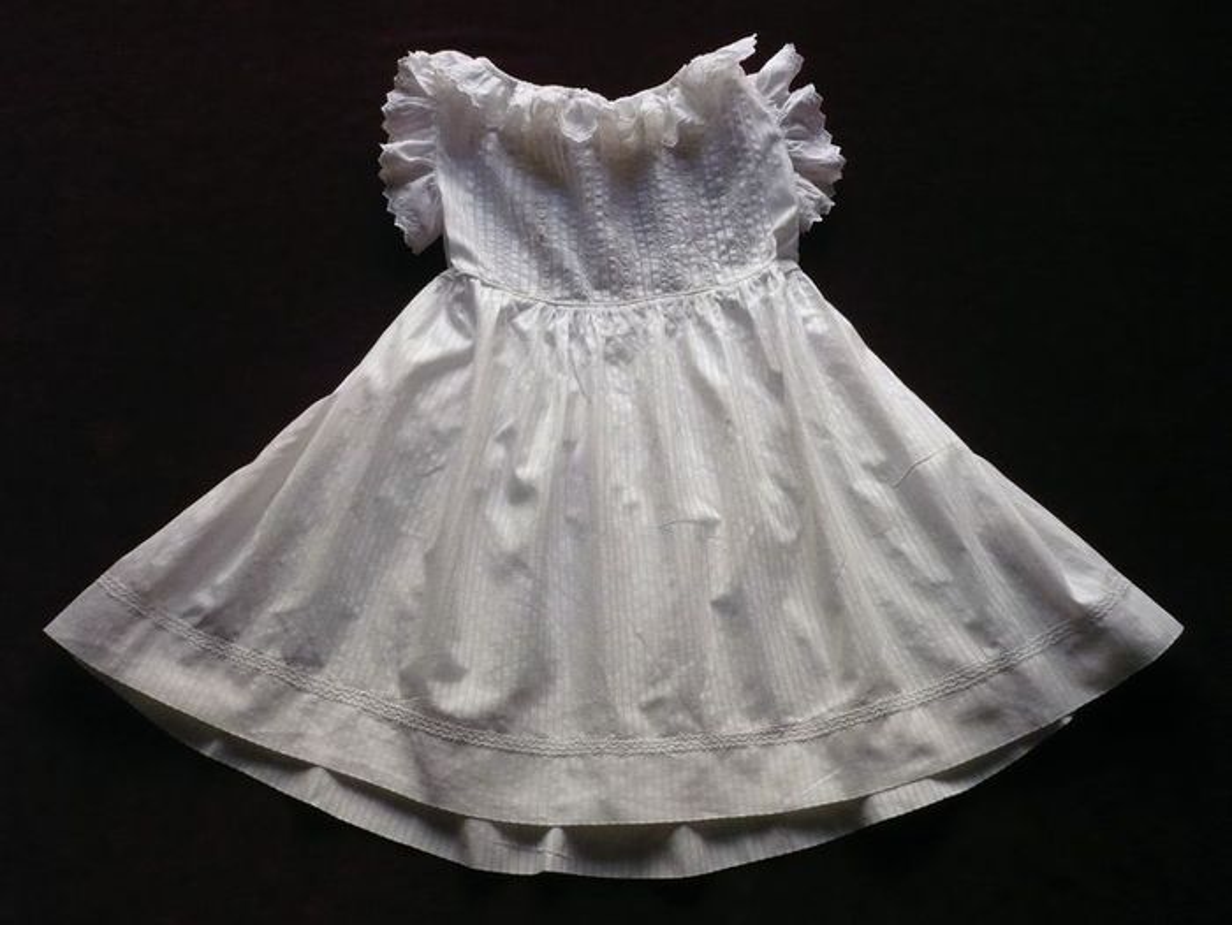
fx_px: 1247
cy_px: 462
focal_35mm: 35
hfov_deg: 52.6
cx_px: 616
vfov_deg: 40.7
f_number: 2.8
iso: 400
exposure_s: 1/400
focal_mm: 5.8
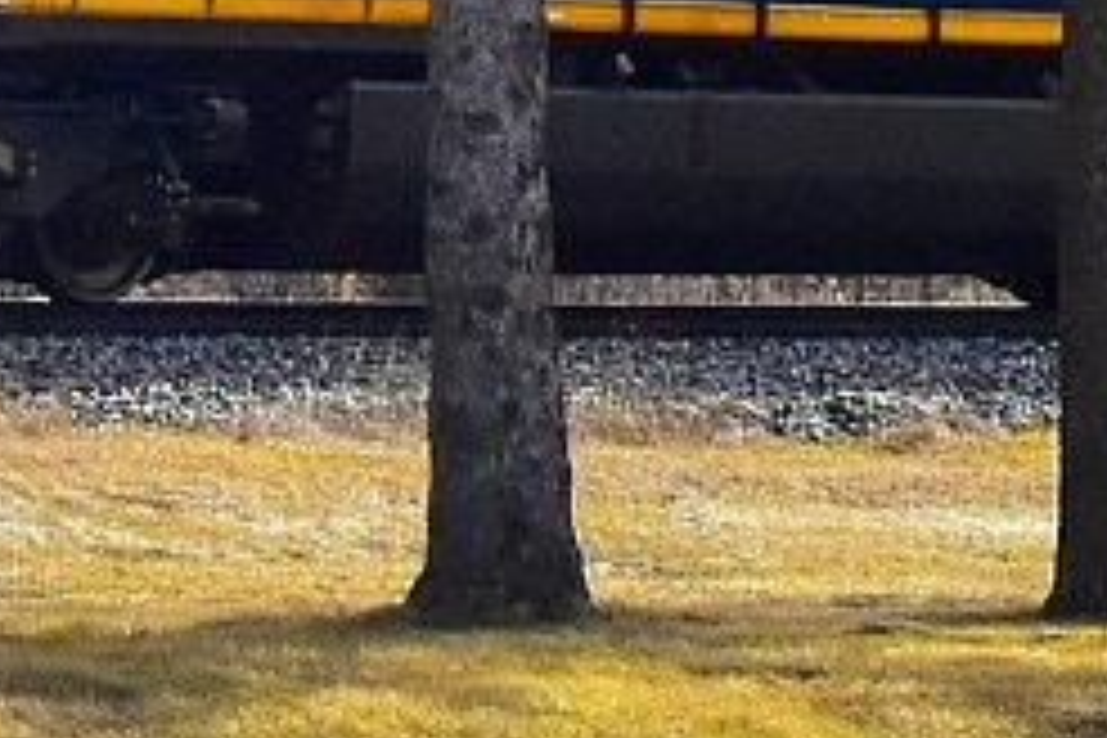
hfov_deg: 6.0
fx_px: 10493
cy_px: -1035
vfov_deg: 4.0
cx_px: 576
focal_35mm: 341
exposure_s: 1/1250
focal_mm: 35
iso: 720
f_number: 8
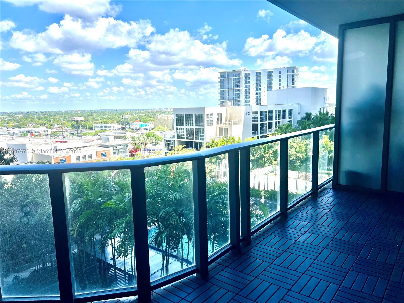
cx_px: 202
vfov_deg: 53.1
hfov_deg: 67.3
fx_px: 303
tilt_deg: -7.6
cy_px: 152
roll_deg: +1.3
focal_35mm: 26
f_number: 1.5
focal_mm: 5.7
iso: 50
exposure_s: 1/3257
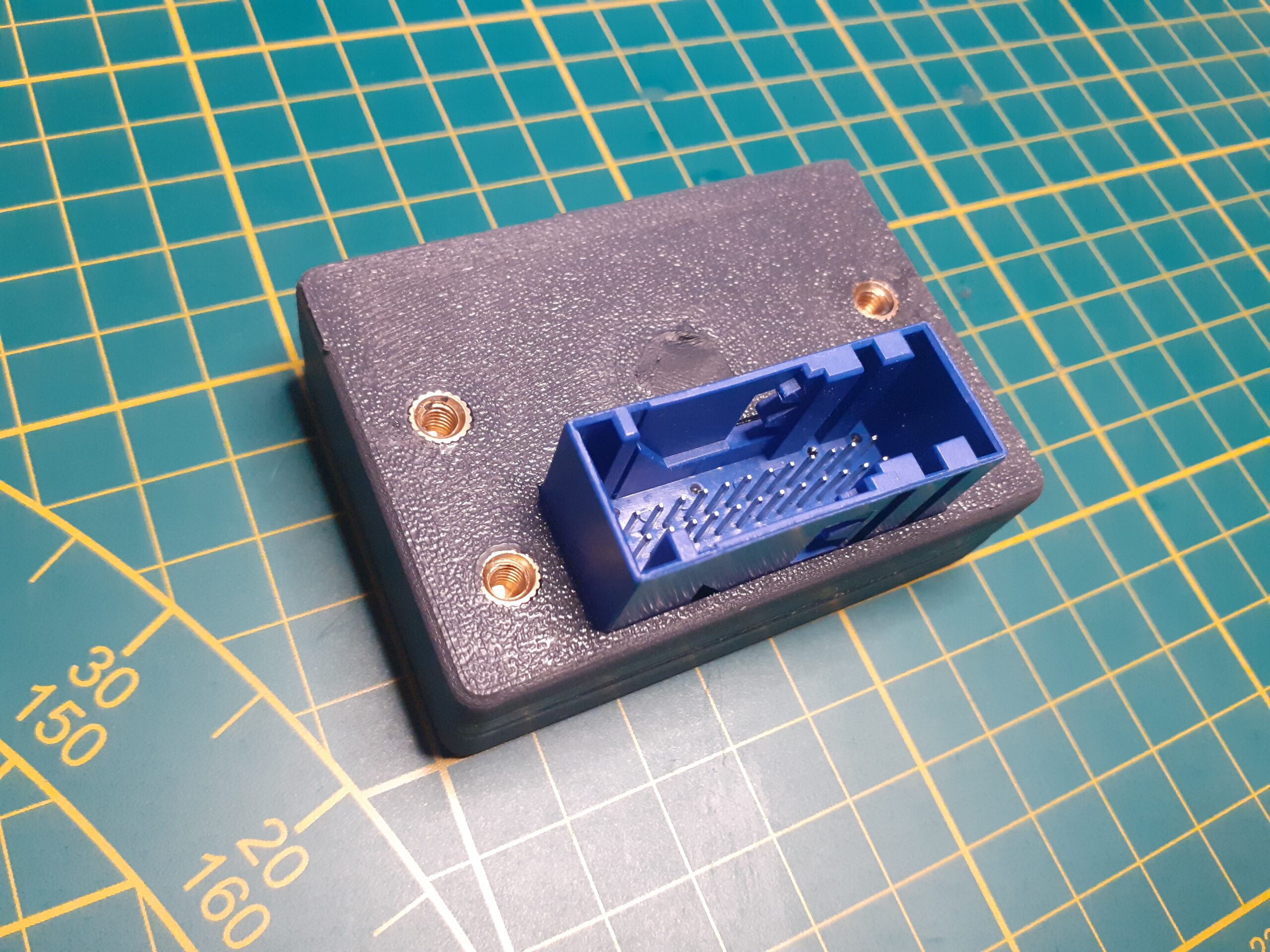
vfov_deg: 51.4
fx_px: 991
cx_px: 635
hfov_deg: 65.3
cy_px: 476
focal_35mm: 27
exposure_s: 1/25
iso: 250
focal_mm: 3.6
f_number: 1.9
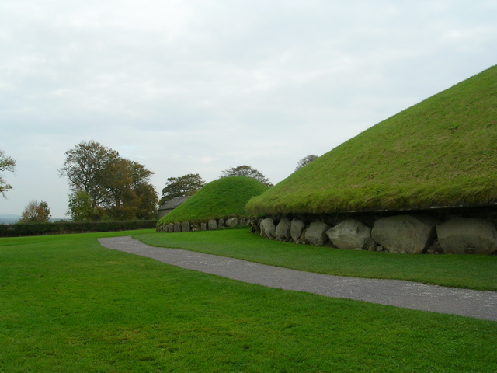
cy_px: 186
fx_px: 546
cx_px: 248
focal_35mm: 38
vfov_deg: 37.7
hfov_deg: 49.0
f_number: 5.6
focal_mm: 5.8
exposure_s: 1/127
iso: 50
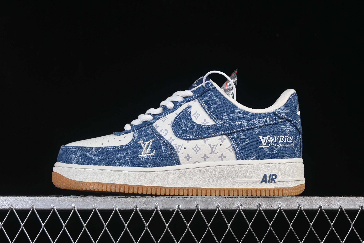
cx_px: 182
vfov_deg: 18.2
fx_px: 758
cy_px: 122
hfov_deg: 27.0
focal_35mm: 75
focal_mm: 50
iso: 160
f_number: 8
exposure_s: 1/80
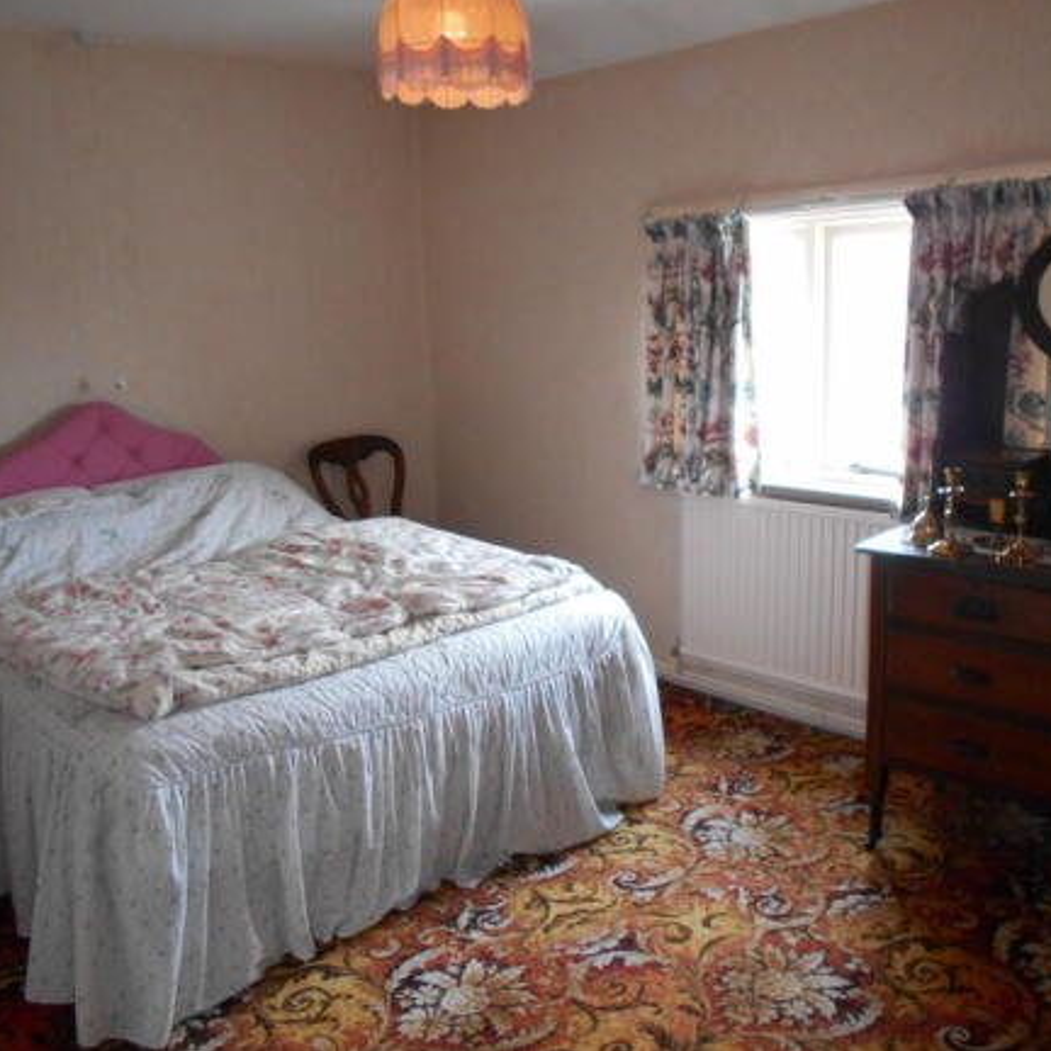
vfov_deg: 52.5
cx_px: 624
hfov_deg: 52.2
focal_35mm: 31
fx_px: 1065
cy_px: 524
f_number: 3.2
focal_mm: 4.6
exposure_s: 1/30
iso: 280
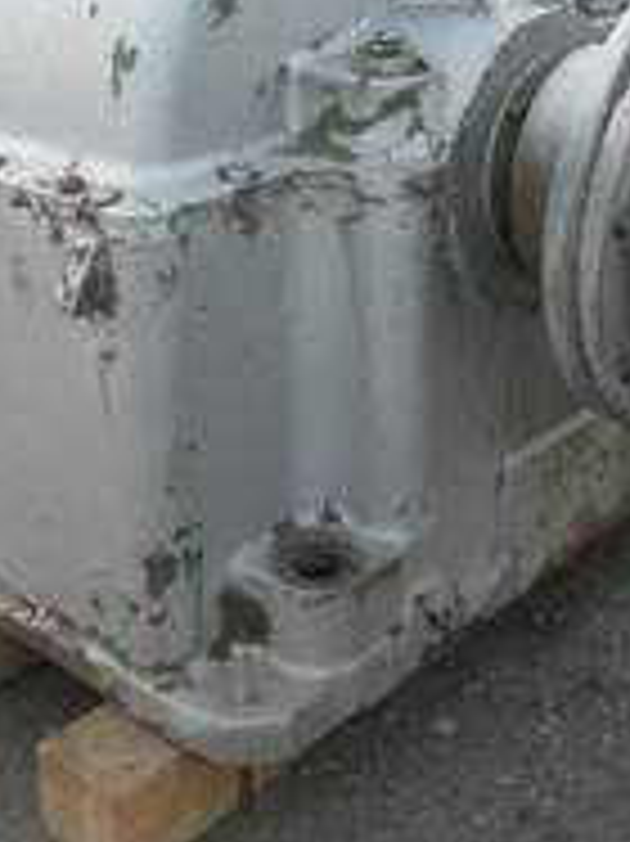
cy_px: 261
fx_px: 1458
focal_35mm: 60
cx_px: 315
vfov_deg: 31.9
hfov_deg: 24.4
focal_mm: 5
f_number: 3
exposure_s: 1/125
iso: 64
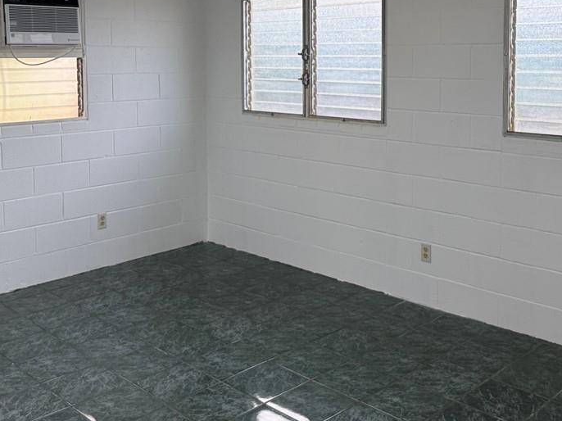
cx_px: 314
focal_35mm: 56
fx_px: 909
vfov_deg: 25.7
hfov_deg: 34.3
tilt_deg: -5.7
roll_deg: -0.6
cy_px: 101
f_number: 1.78
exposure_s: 1/275
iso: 100
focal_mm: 6.76
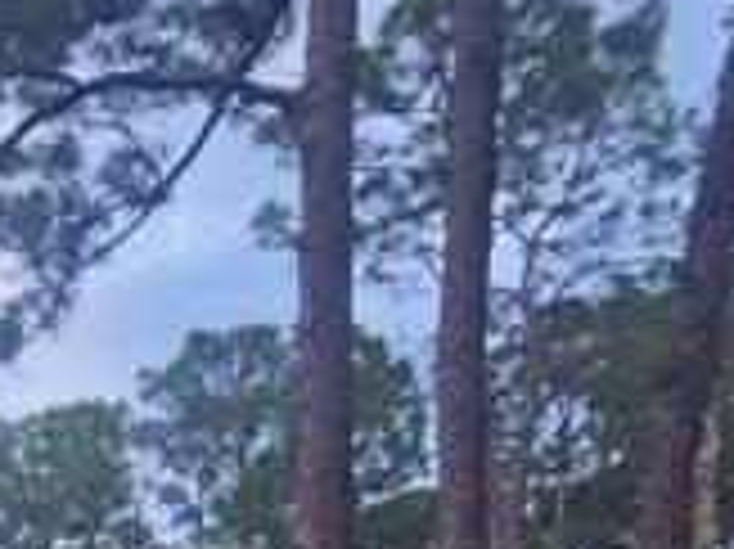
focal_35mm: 51
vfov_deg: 22.4
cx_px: -482
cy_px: 864
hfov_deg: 24.3
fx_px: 1081
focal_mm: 2.2
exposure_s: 1/487
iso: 100
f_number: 2.2
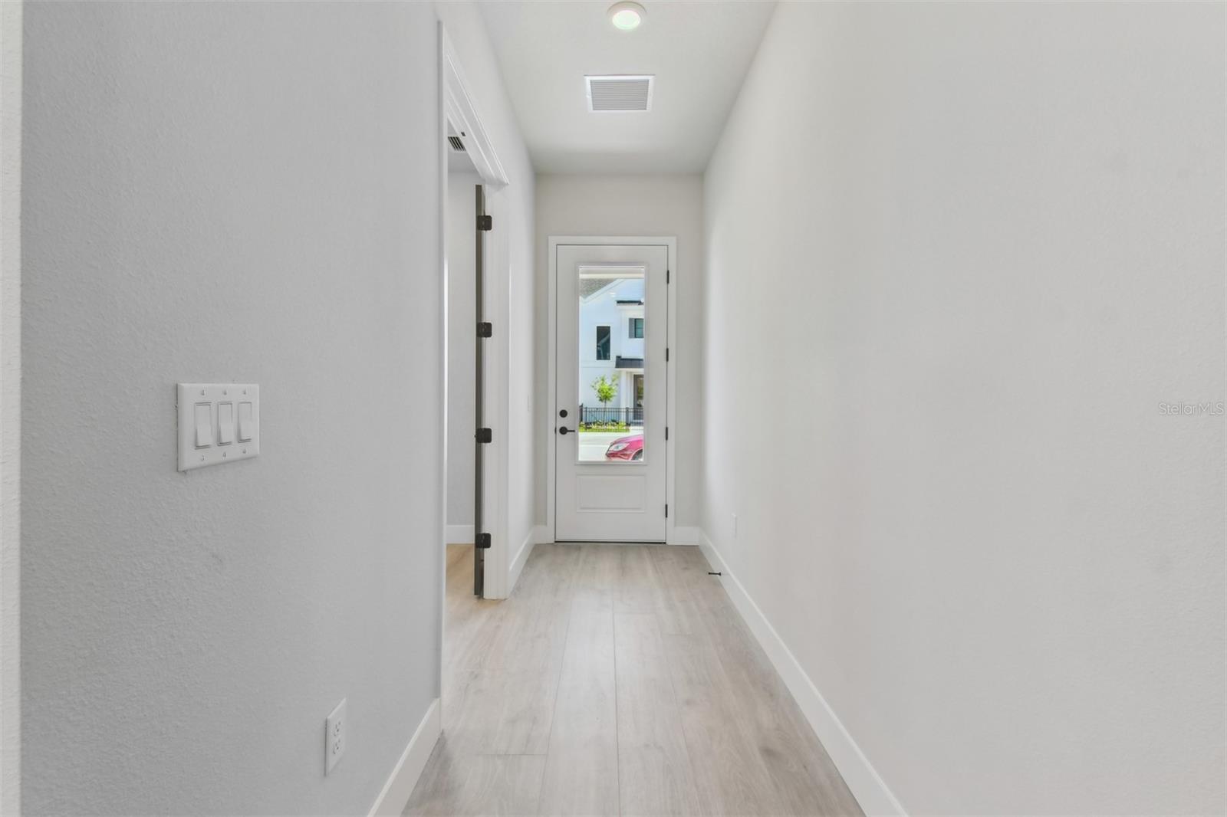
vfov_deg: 77.3
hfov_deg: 100.4
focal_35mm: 15
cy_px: 408
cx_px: 614
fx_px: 511
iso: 100
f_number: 7.1
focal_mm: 10
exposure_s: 1/200
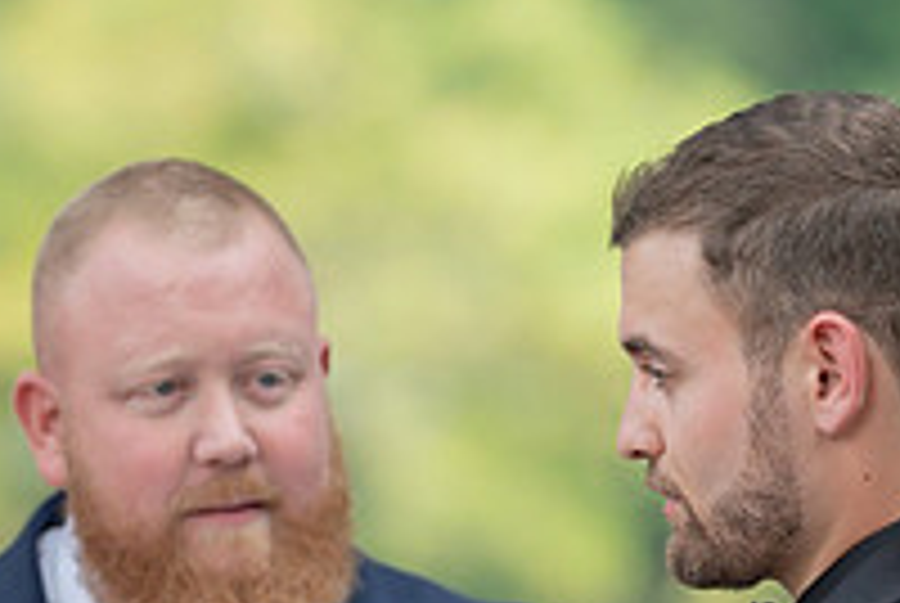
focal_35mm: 603
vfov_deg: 2.3
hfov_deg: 3.4
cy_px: 737
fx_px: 15097
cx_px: 69
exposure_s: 1/200
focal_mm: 198
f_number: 4
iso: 320
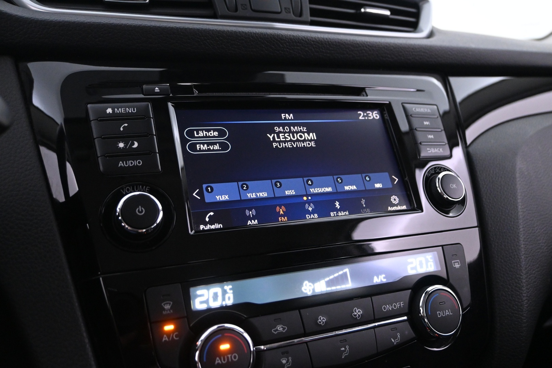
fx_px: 483
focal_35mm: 32
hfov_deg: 59.5
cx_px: 276
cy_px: 184
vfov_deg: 41.7
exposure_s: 1/30
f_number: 4
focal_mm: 21
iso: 3200
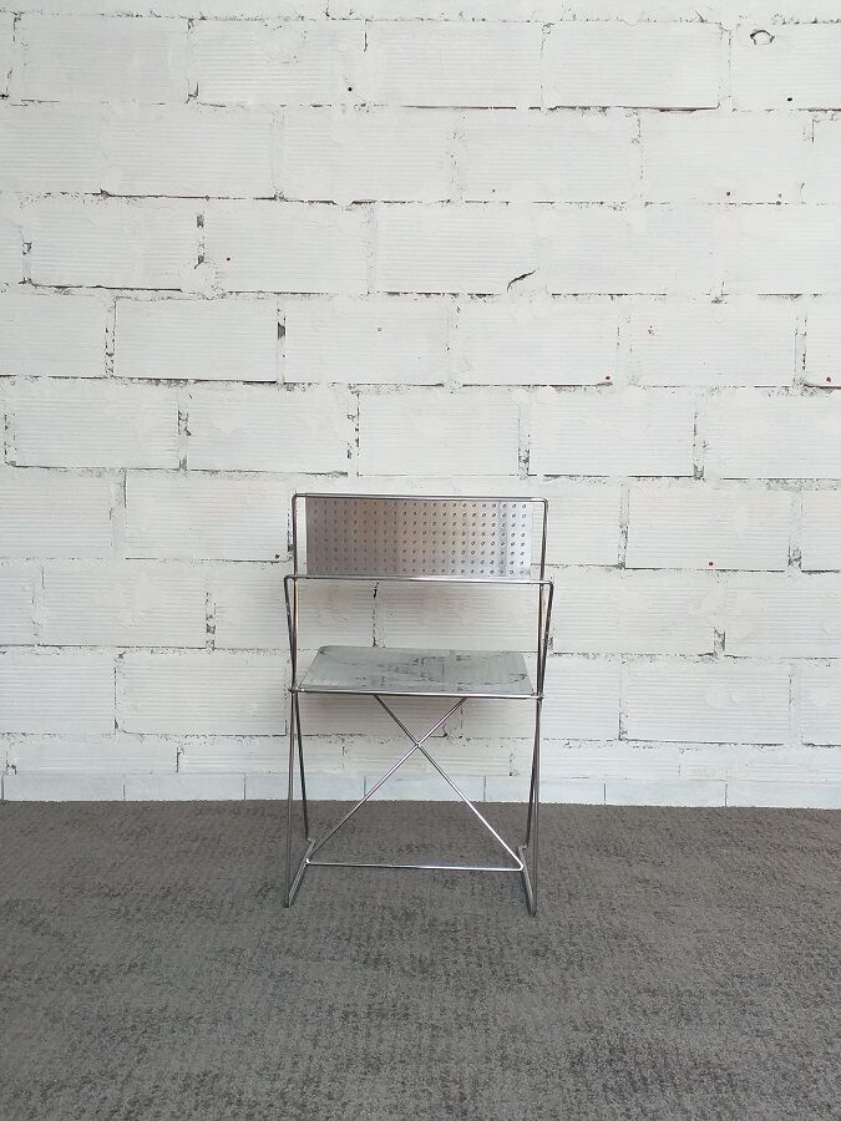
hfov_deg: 53.1
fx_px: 842
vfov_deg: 67.3
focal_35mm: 26
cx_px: 420
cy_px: 560
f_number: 1.9
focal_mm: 3.6
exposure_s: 1/50
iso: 125
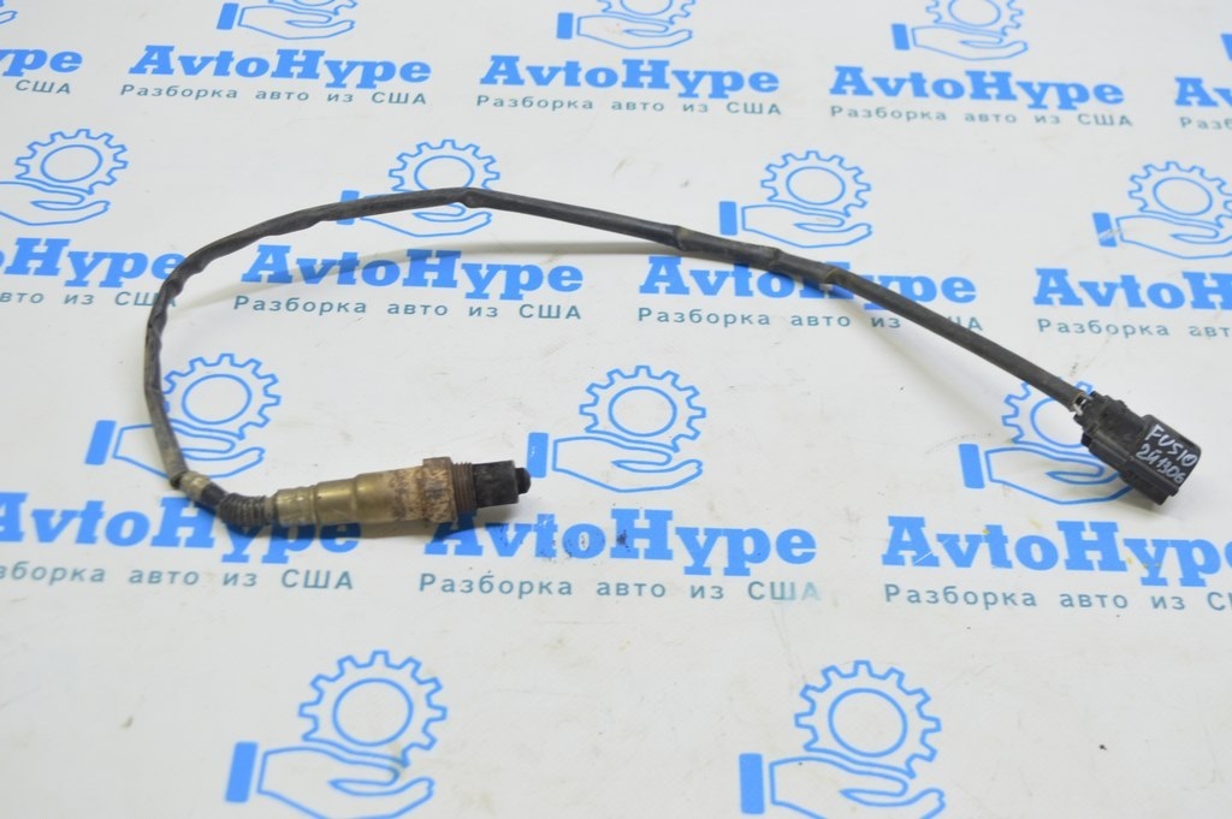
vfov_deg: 26.4
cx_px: 616
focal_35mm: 51
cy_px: 410
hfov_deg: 38.9
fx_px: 1744
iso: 400
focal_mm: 34
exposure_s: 1/20
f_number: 5.6
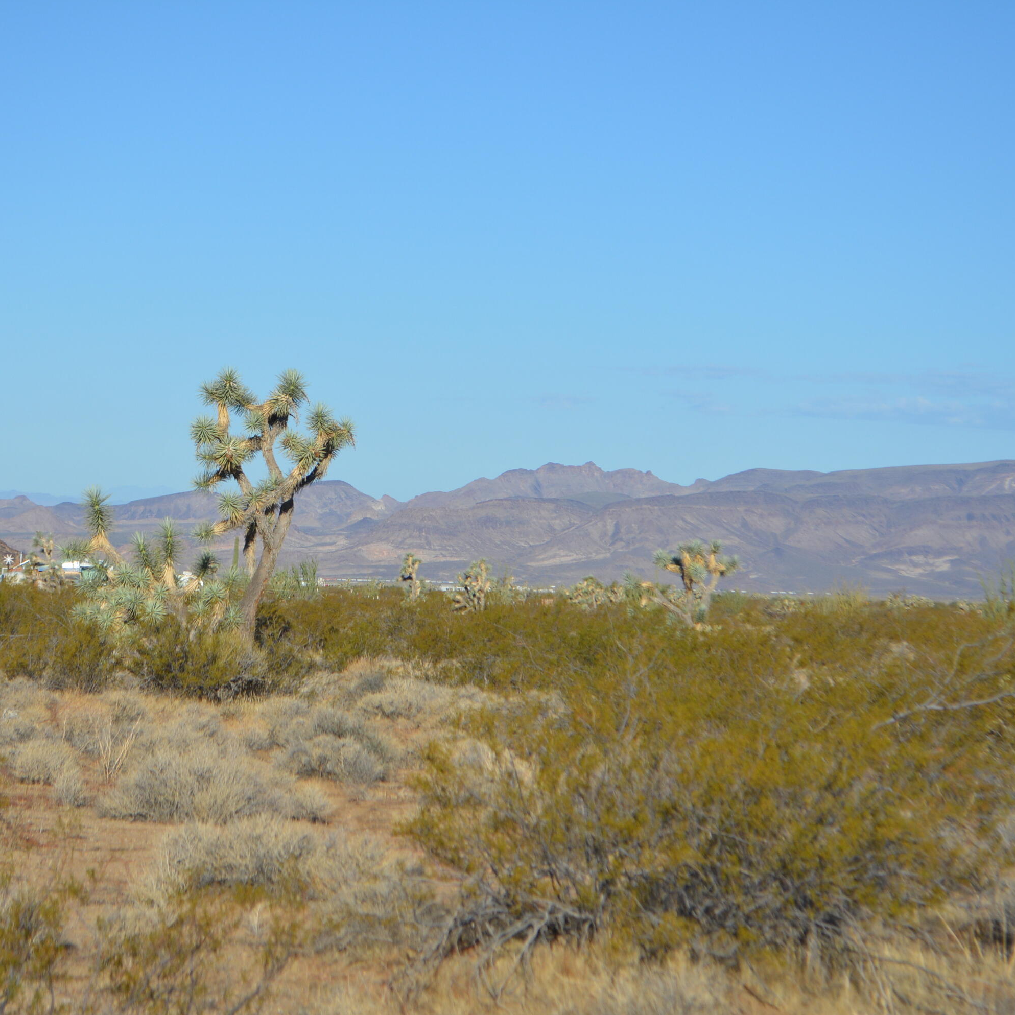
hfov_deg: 16.5
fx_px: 3504
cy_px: 505
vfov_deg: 16.5
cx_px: 412
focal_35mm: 106
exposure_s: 1/1600
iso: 400
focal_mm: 55
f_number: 7.1
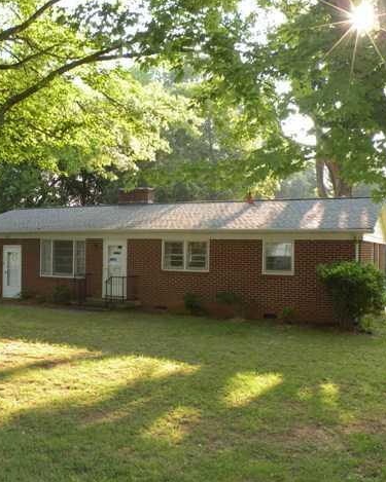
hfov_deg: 40.7
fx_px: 514
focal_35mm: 36
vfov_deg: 50.3
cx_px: 135
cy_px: 236
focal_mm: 4.7
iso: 94
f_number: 3.5
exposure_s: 1/83.8
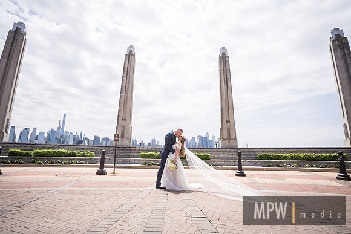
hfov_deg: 93.3
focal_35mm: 17
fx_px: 166
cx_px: 176
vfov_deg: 70.5
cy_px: 117
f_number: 2.8
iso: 100
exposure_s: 1/2000
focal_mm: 17
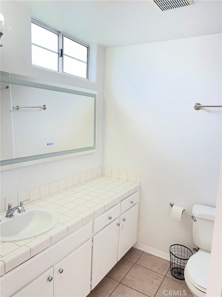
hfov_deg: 53.1
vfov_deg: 67.3
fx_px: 222
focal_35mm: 26
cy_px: 148
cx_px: 111
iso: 40
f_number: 1.5
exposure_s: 1/180
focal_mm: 5.7
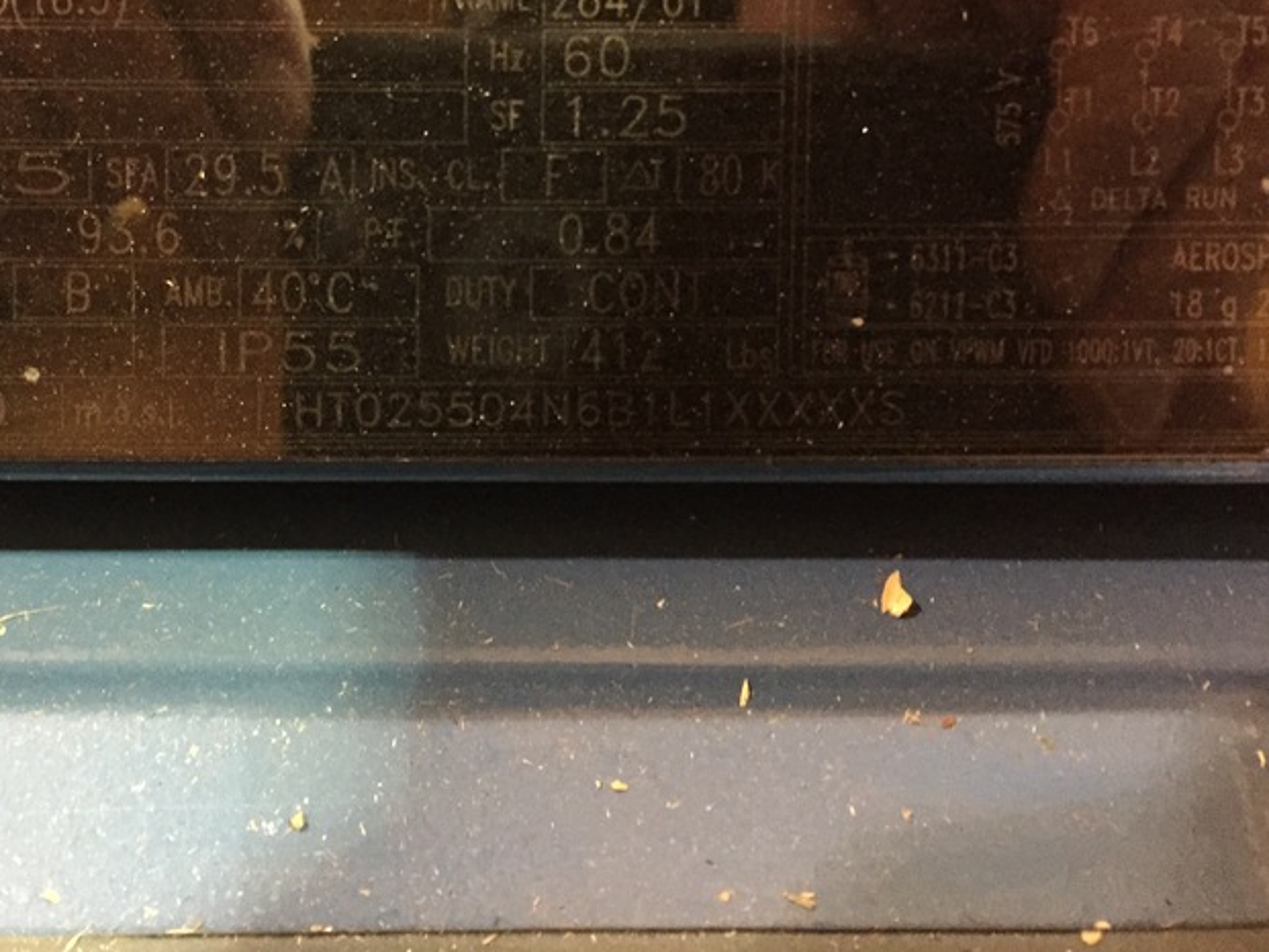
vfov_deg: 33.9
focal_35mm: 42
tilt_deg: -48.4
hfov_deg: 43.8
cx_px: 372
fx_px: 1540
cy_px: 289
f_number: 2.2
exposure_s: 1/15
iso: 400
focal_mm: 4.15
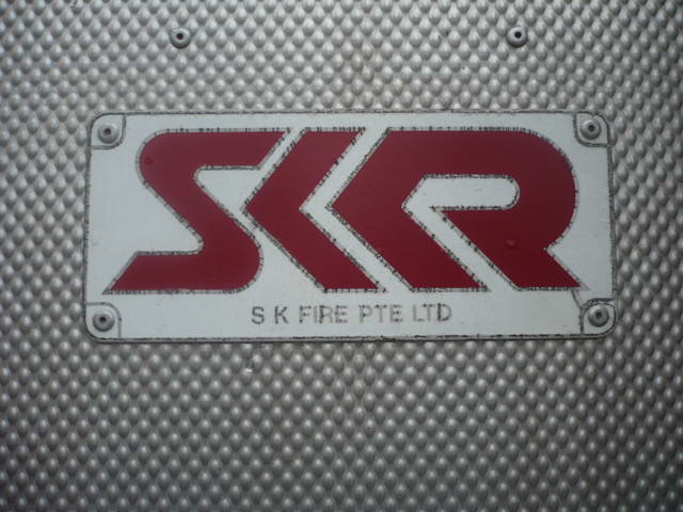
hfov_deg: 52.6
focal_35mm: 35
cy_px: 256
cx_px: 342
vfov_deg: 40.7
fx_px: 691
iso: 100
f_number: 2.8
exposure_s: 1/1000
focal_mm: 5.8
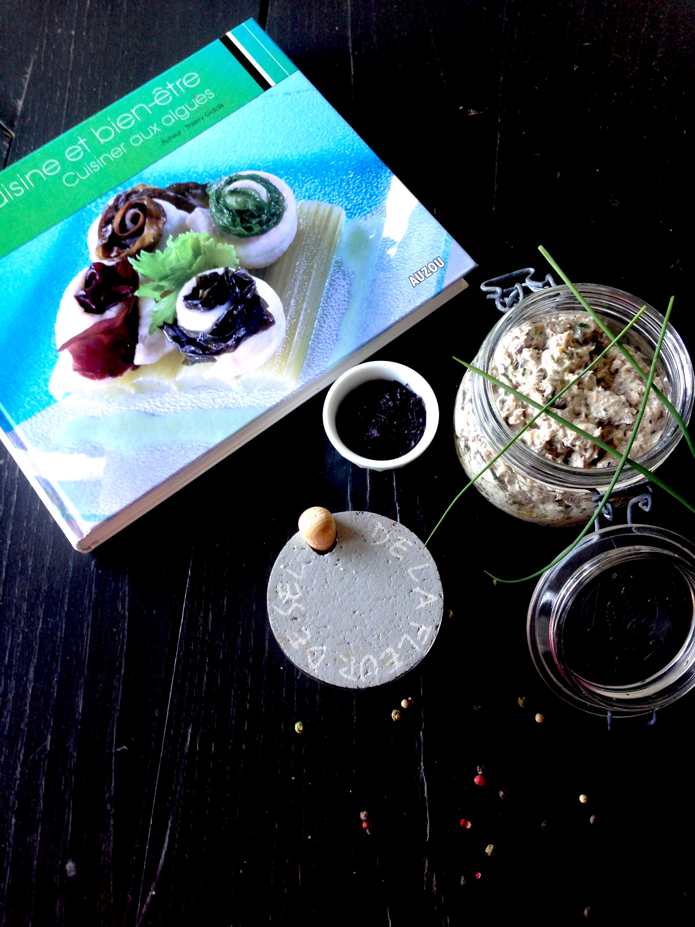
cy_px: 464
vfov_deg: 55.4
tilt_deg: -70.3
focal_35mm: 33
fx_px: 883
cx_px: 348
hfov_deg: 42.9
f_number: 2.4
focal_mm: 4.12
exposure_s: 1/20
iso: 50
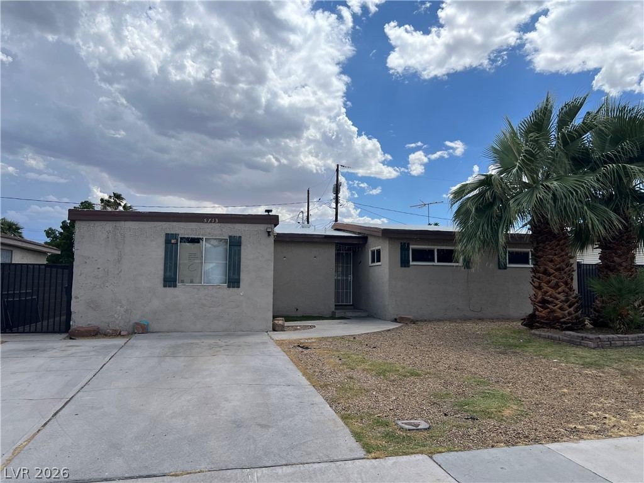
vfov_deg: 53.1
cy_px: 242
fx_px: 484
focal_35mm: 26
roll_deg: -0.4
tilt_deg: +4.9
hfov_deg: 67.3
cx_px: 322
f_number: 1.5
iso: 50
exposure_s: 1/6993
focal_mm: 5.7
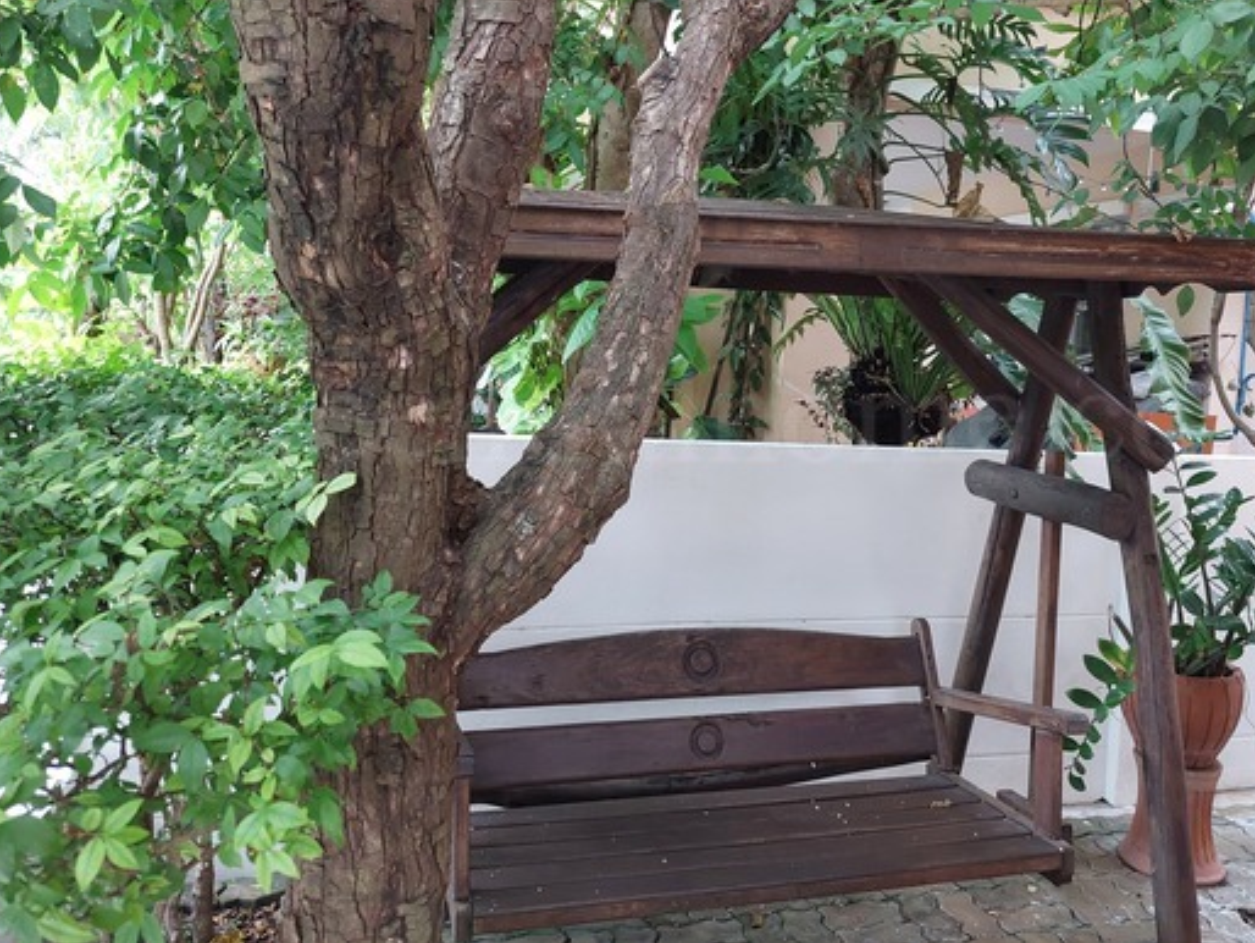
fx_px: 1016
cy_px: 396
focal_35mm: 28
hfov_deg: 63.4
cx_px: 659
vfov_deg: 49.6
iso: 320
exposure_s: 1/50
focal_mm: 5.23
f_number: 1.8
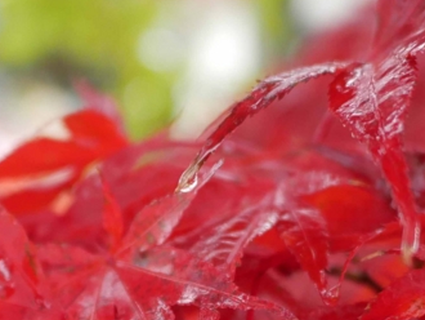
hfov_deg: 20.8
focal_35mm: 93
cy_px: 456
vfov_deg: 14.9
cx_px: 79
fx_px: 1143
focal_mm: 15
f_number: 1.8
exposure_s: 1/250
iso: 800
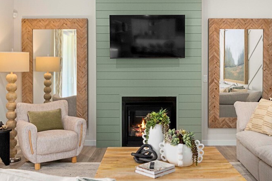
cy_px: 79
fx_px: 302
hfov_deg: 48.4
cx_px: 152
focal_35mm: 40
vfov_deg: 33.3
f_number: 8
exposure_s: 1/20
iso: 3200
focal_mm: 16
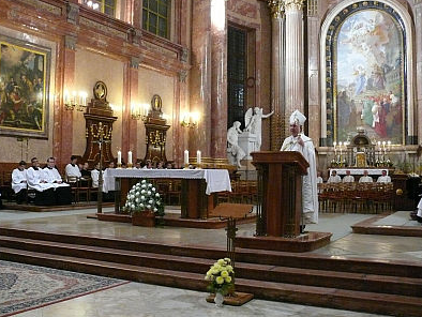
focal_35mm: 40
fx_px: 488
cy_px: 156
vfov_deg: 36.0
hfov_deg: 46.8
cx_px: 216
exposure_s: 1/25
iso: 800
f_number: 2.8
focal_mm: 7.4
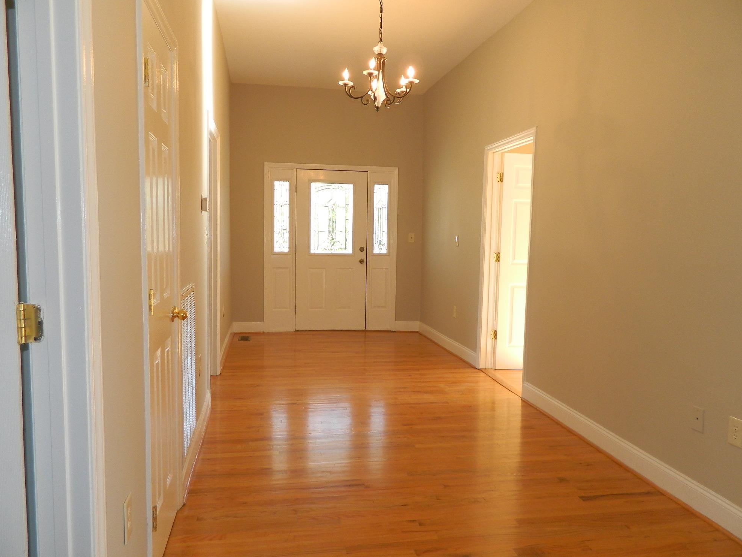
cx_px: 373
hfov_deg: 67.3
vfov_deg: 53.1
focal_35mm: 26
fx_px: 557
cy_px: 288
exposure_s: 1/30
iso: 125
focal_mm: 4.5
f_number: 3.1
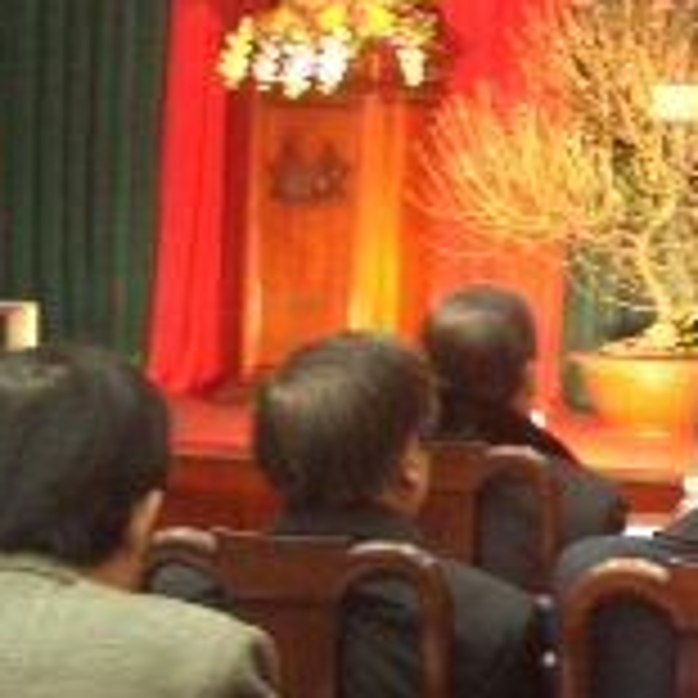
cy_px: 171
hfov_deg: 13.1
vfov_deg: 13.9
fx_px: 2852
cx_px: 1079
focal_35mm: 125
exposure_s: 1/8
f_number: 2.8
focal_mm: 6.8
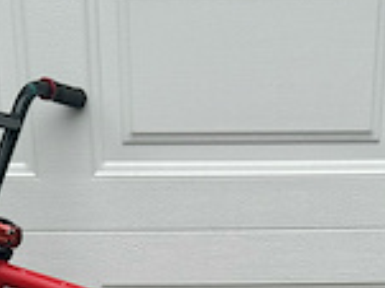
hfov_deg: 22.8
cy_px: 442
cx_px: 217
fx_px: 956
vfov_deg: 15.7
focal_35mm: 86
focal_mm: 5.7
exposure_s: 1/678
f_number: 1.5
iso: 50
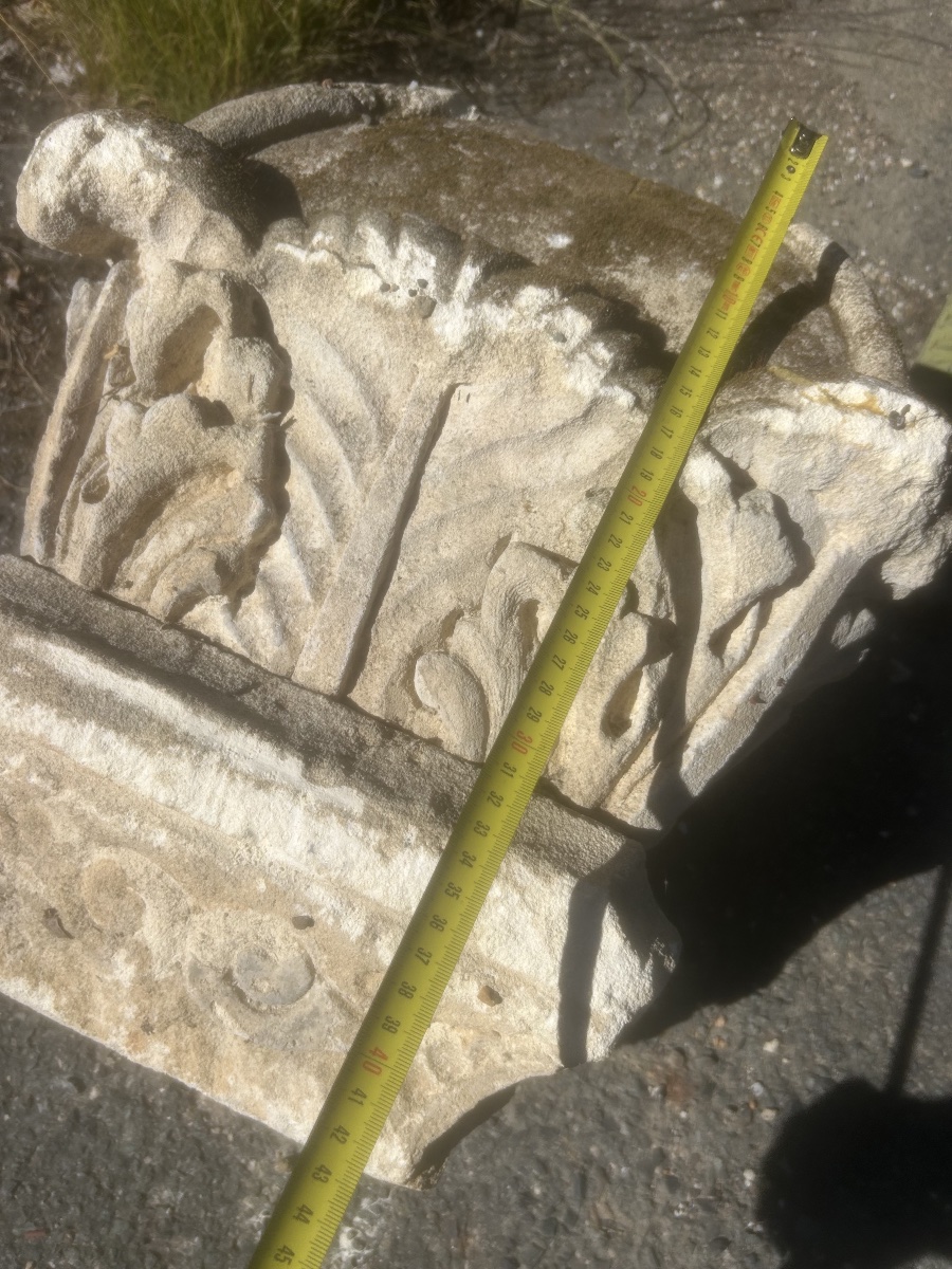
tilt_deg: -67.6
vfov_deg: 67.3
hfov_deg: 53.1
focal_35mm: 26
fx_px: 953
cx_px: 476
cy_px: 634
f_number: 1.5
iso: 50
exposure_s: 1/11364
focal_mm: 5.7
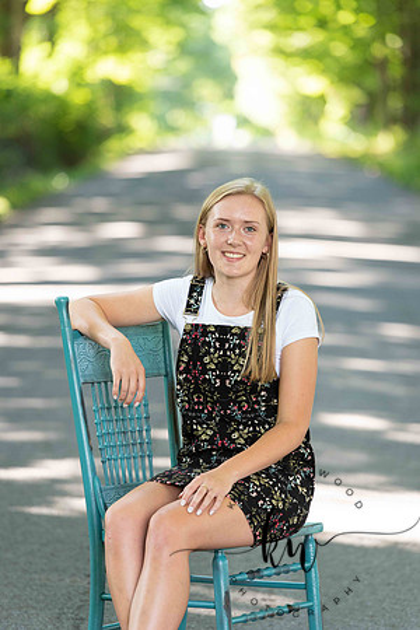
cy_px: 315
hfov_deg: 7.6
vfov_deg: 11.4
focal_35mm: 180
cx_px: 210
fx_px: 3150
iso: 640
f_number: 3.5
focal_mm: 180
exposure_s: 1/200
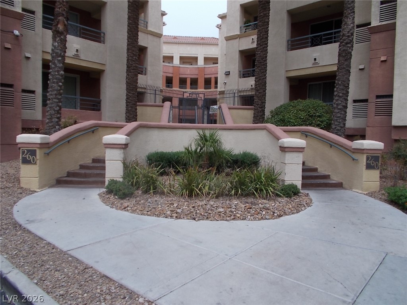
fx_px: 306
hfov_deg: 67.3
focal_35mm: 26
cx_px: 204
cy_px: 152
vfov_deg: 53.1
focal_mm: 4.6
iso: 80
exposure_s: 1/125
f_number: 8
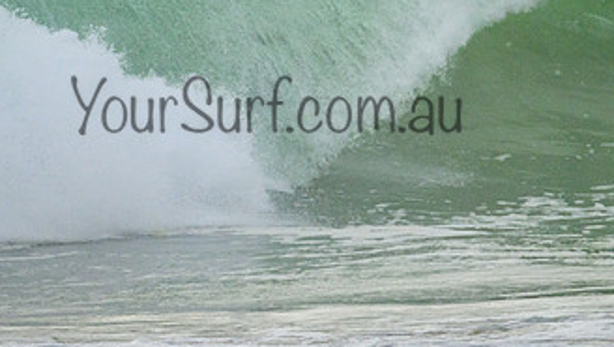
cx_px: 264
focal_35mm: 1482
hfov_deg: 1.5
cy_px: 89
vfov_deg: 0.8
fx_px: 24144
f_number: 11
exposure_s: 1/2500
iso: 1600
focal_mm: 800
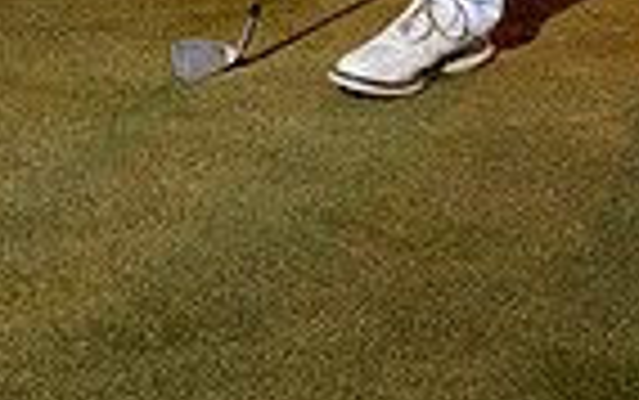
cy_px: -530
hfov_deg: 19.9
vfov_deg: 10.9
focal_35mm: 103
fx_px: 1795
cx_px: 558
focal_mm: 32
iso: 160
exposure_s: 1/250
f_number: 7.1
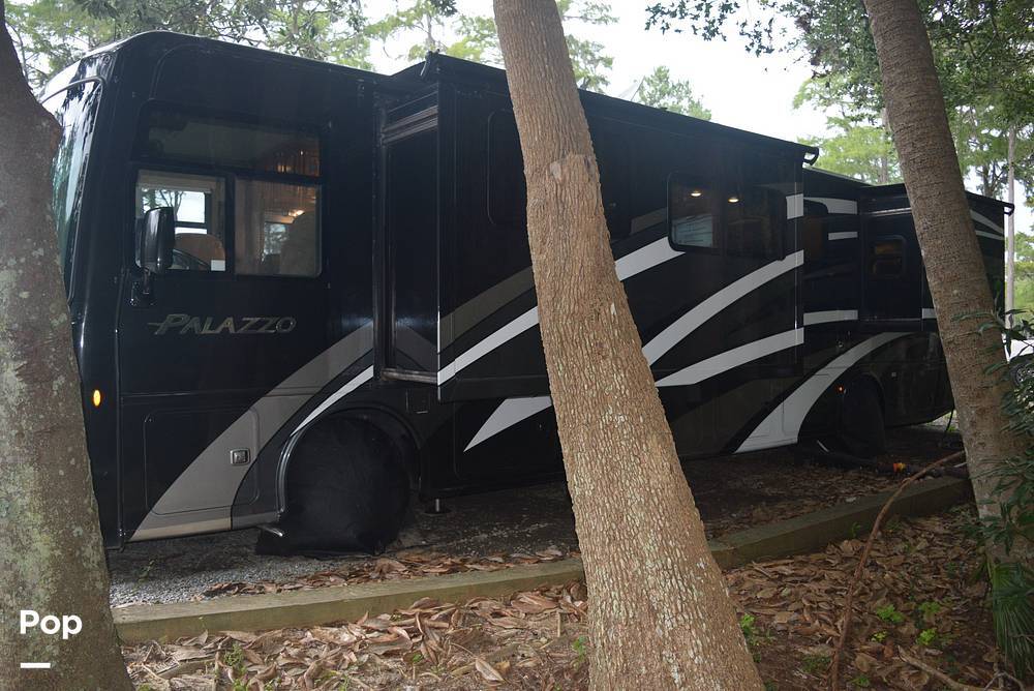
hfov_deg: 67.4
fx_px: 776
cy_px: 346
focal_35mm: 27
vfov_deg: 48.0
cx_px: 517
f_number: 3.5
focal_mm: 18
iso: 900
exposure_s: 1/60
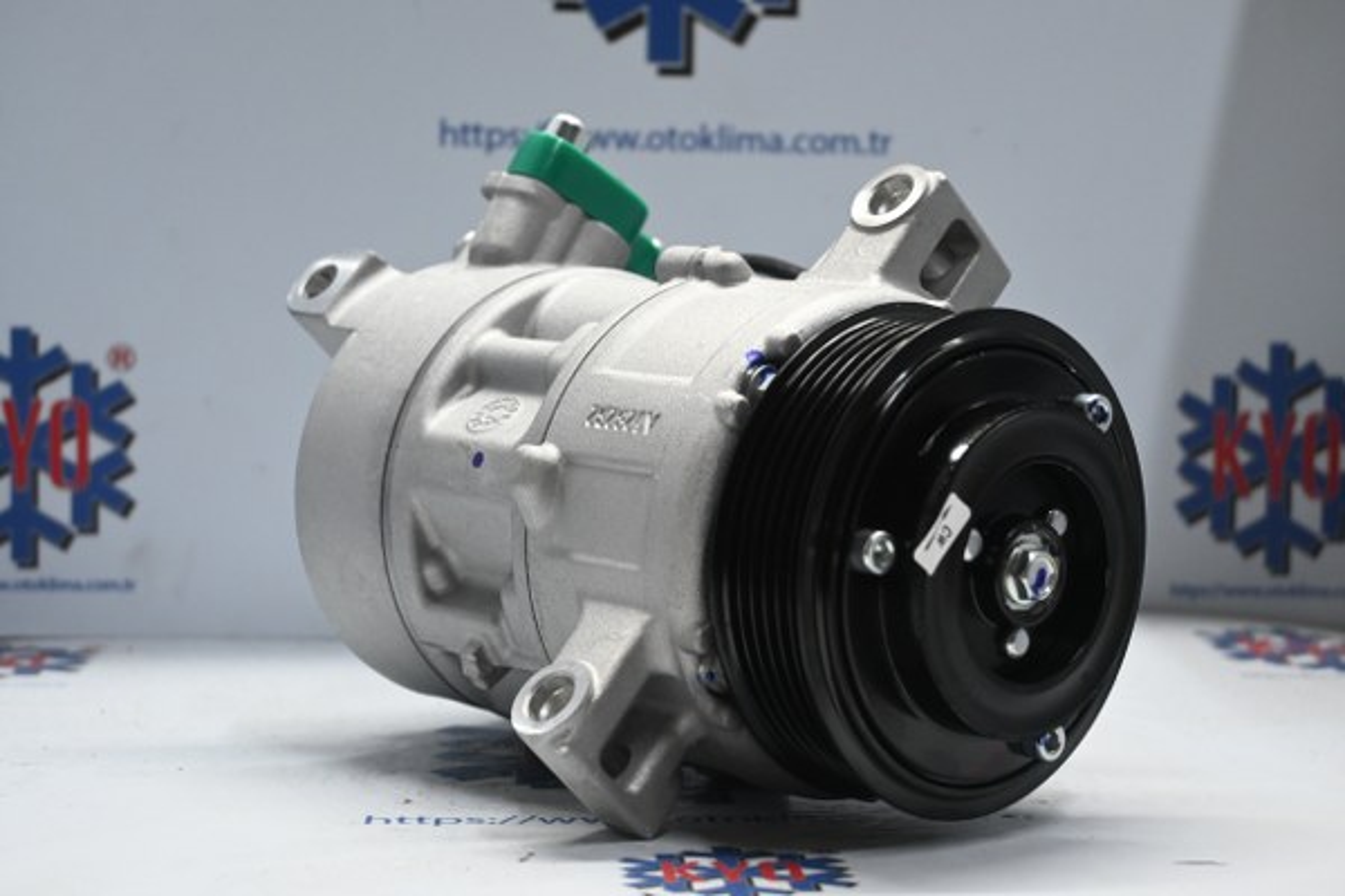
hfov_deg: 30.5
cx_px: 672
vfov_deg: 20.6
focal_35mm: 66
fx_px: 2466
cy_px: 448
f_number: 6
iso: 1800
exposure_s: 1/80
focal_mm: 44
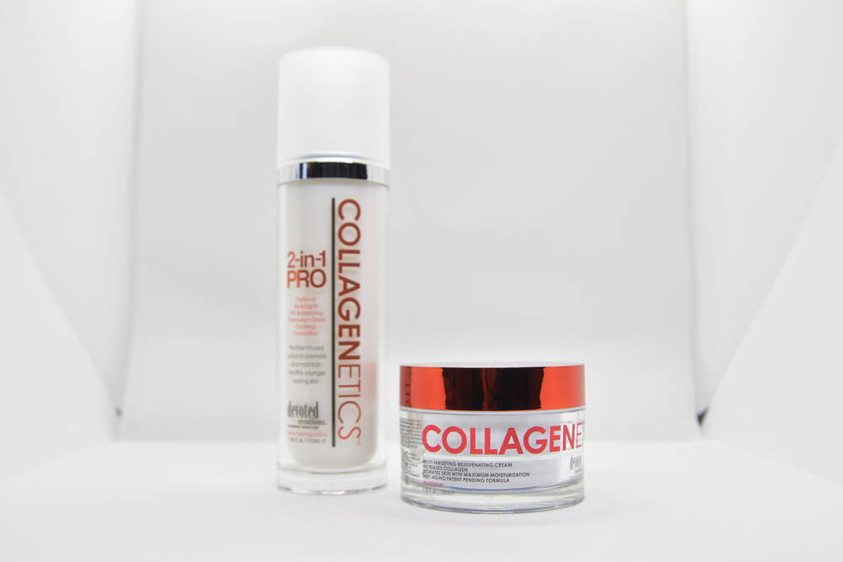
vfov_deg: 36.9
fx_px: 843
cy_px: 281
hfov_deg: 53.1
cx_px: 422
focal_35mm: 36
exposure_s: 1/80
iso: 400
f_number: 4.5
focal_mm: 24
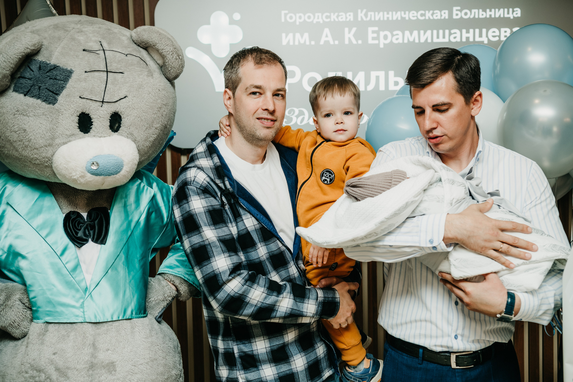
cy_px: 206
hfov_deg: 39.9
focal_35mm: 50
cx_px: 309
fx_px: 789
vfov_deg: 27.2
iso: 200
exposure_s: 1/160
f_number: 4
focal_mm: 46
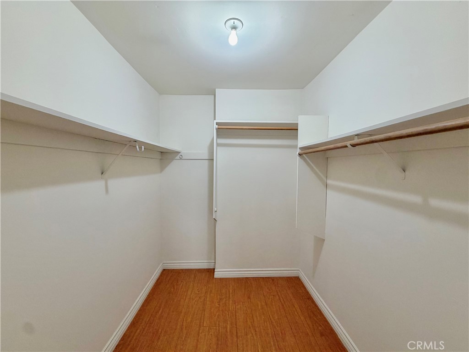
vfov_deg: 85.7
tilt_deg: -3.3
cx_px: 234
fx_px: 190
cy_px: 176
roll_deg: +0.1
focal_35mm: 14
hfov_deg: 102.1
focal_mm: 2.22
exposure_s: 1/120
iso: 200
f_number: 2.2
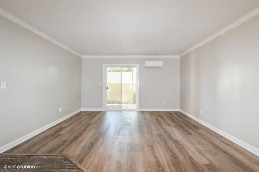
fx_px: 108
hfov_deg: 100.4
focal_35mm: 15
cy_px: 86
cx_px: 130
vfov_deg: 77.3
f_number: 9
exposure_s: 1/2
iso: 100
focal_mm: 10
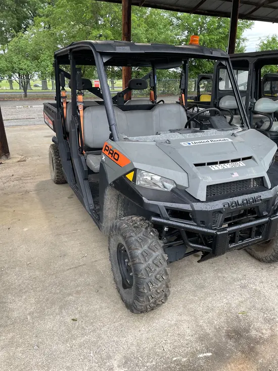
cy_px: 186
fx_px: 278
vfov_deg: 67.3
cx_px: 139
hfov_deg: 53.1
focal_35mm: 26
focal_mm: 4.2
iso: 100
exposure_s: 1/121
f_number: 1.6
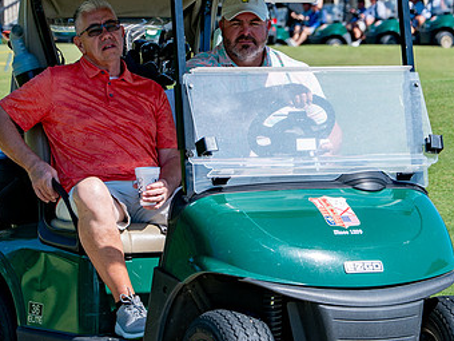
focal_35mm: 262
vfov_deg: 5.7
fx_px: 3436
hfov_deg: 7.6
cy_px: 82
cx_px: 284
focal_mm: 112
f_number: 5
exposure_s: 1/640
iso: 125
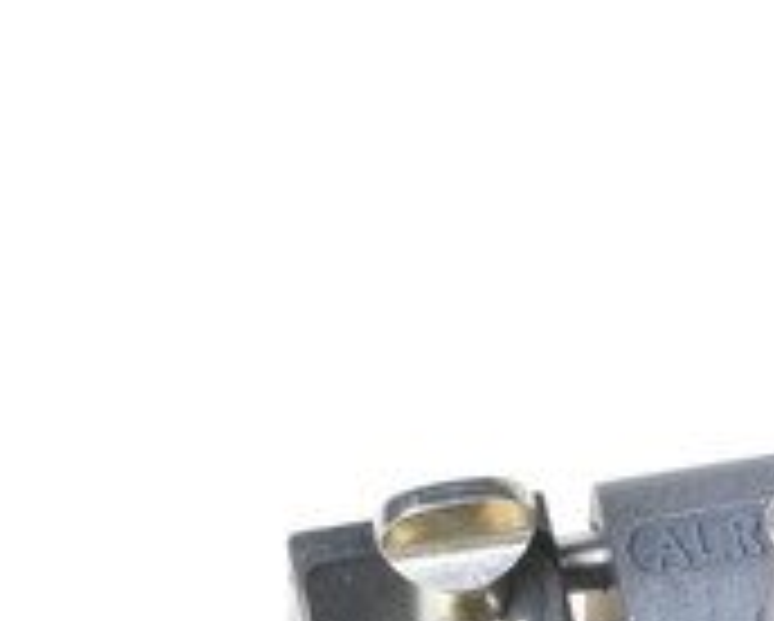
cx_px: 562
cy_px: 902
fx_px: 4584
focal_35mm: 200
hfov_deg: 9.6
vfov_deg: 7.6
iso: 400
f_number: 9.5
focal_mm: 35
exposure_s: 1/90
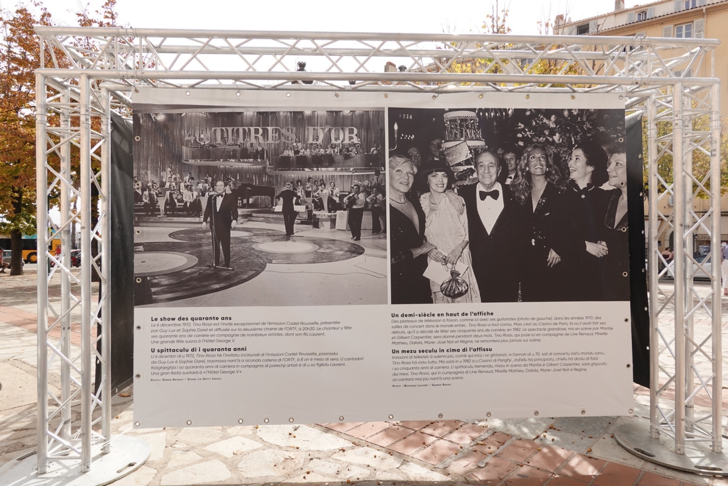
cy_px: 243
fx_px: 485
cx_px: 364
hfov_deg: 73.7
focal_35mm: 24
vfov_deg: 53.1
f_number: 4
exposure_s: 1/500
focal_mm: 9
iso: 100
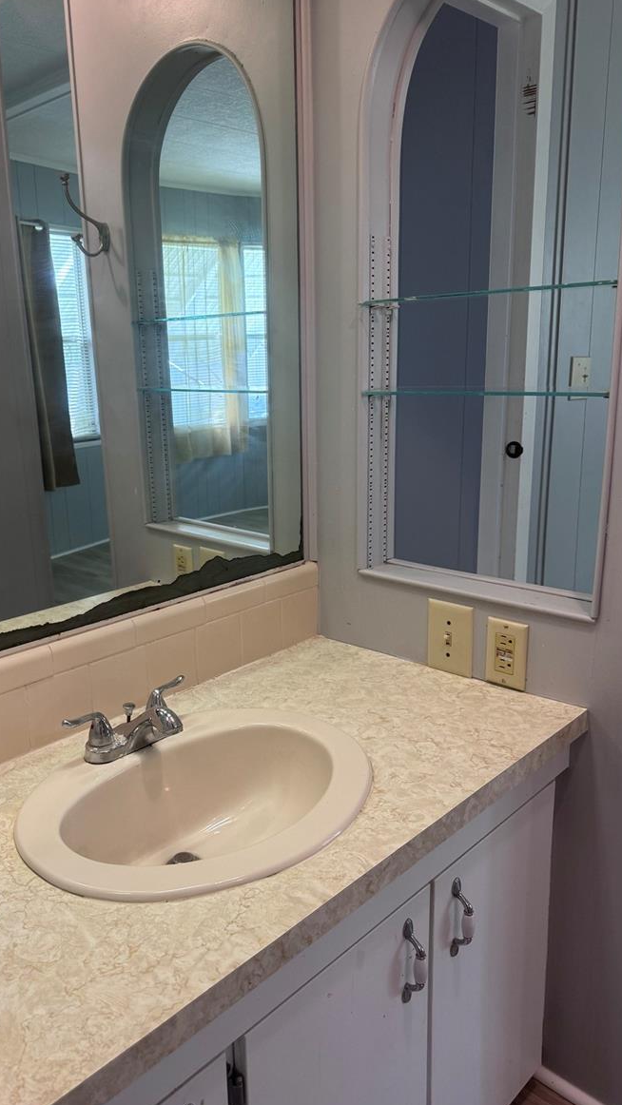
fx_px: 791
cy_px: 563
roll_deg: +1.4
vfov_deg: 69.8
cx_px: 239
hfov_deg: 42.6
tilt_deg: -13.7
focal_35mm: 27
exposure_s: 1/60
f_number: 1.78
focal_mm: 6.76
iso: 160
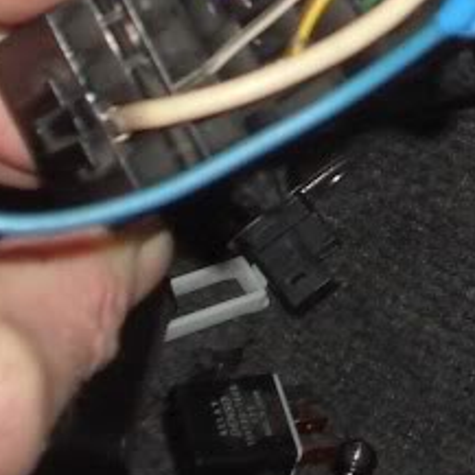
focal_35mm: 146
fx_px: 2267
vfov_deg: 11.4
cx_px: 580
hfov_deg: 11.7
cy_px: -267
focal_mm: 5.8
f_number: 2.6
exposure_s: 1/40
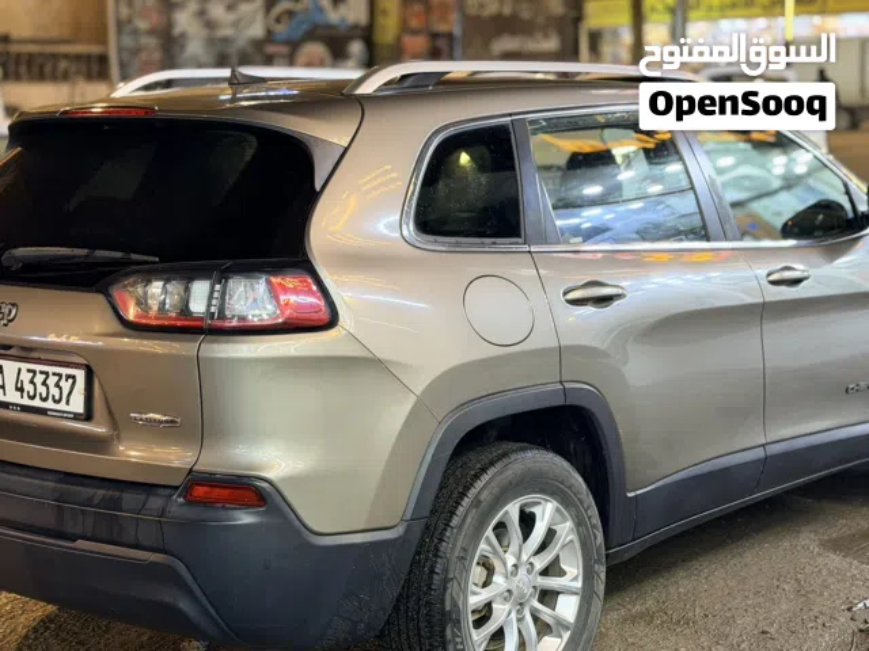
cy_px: 326
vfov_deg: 30.3
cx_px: 434
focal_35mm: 48
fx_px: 1205
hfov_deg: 39.7
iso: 200
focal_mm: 6.76
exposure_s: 1/50
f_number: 1.78
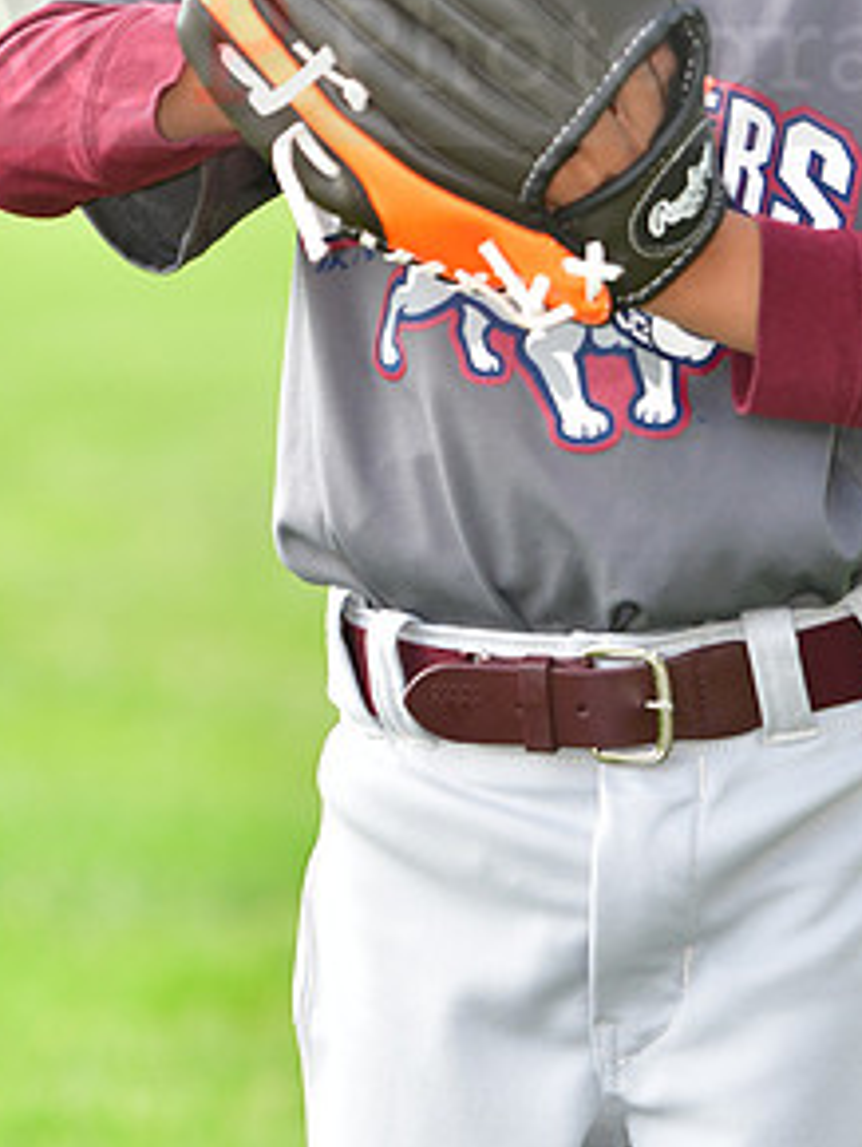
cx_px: 611
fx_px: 10709
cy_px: 20
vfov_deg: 6.1
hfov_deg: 4.6
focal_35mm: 323
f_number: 4
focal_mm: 112
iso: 500
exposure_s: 1/800
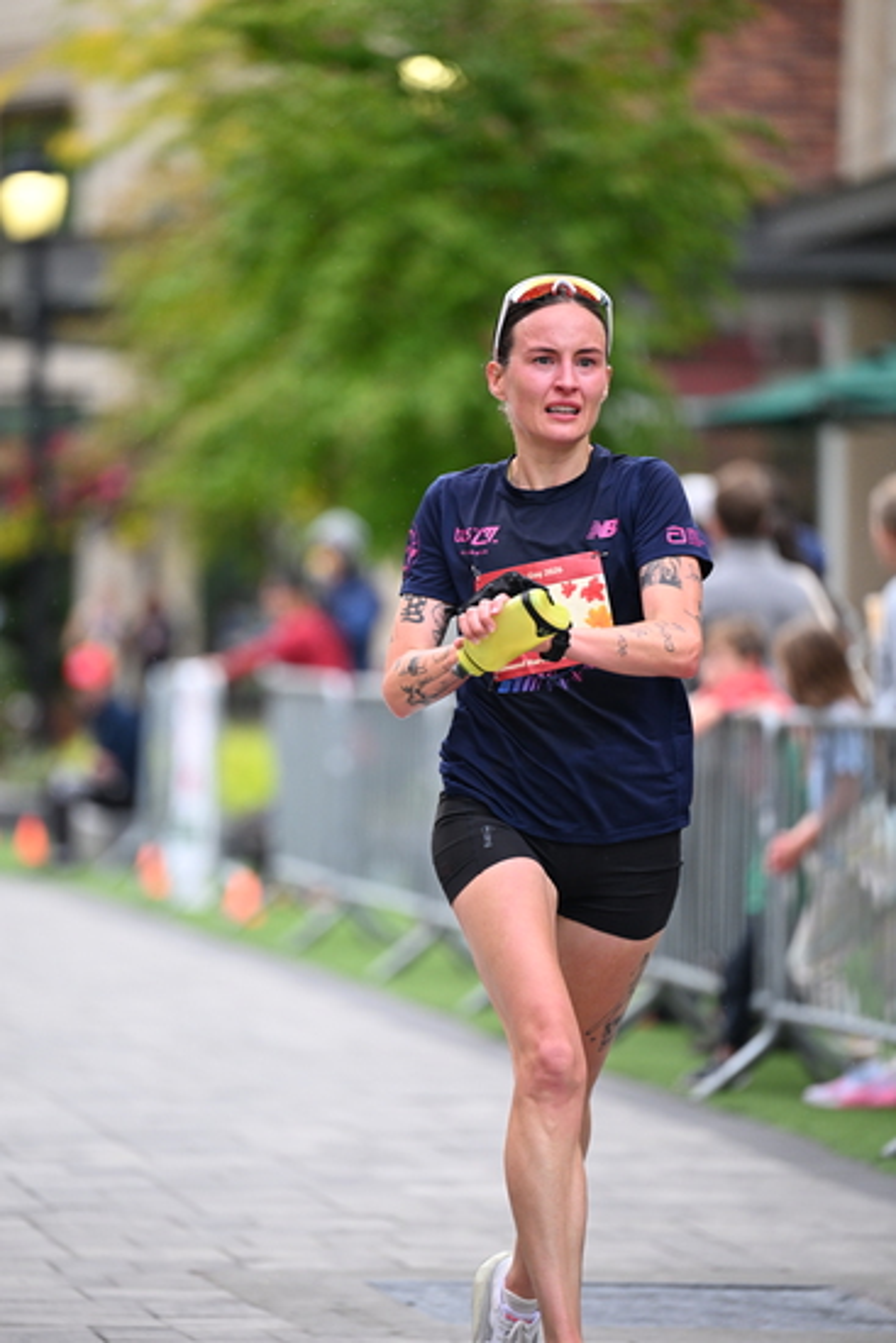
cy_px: 672
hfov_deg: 6.9
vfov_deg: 10.3
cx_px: 448
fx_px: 7461
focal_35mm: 200
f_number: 2.8
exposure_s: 1/1600
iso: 1250
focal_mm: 200
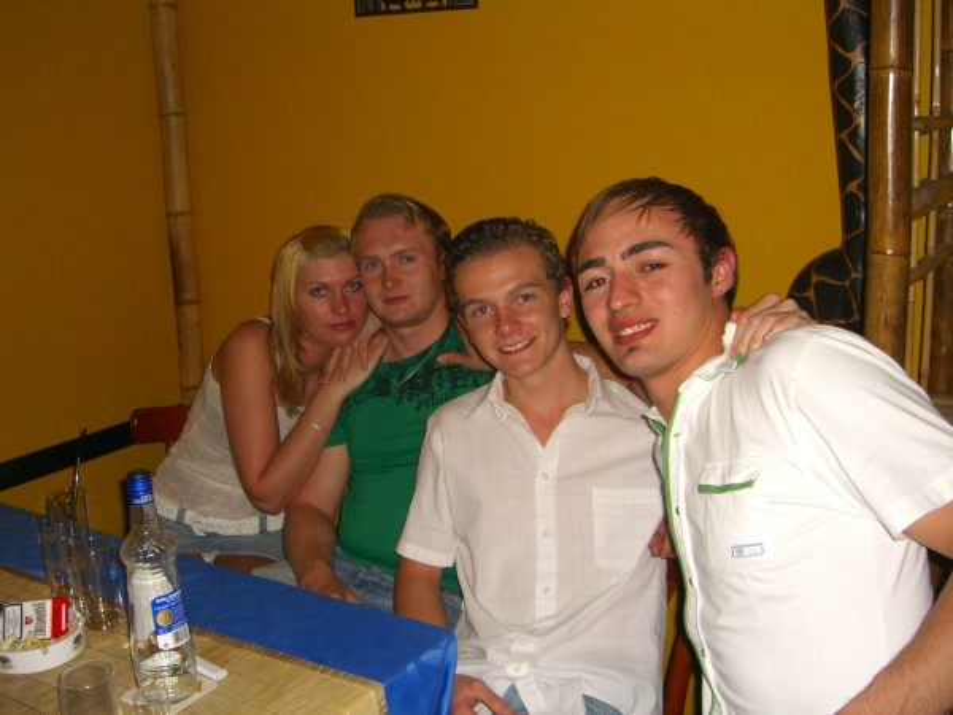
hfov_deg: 49.0
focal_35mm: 38
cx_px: 476
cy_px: 358
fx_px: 1046
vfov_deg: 37.7
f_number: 2.8
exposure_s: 1/60
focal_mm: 7.9
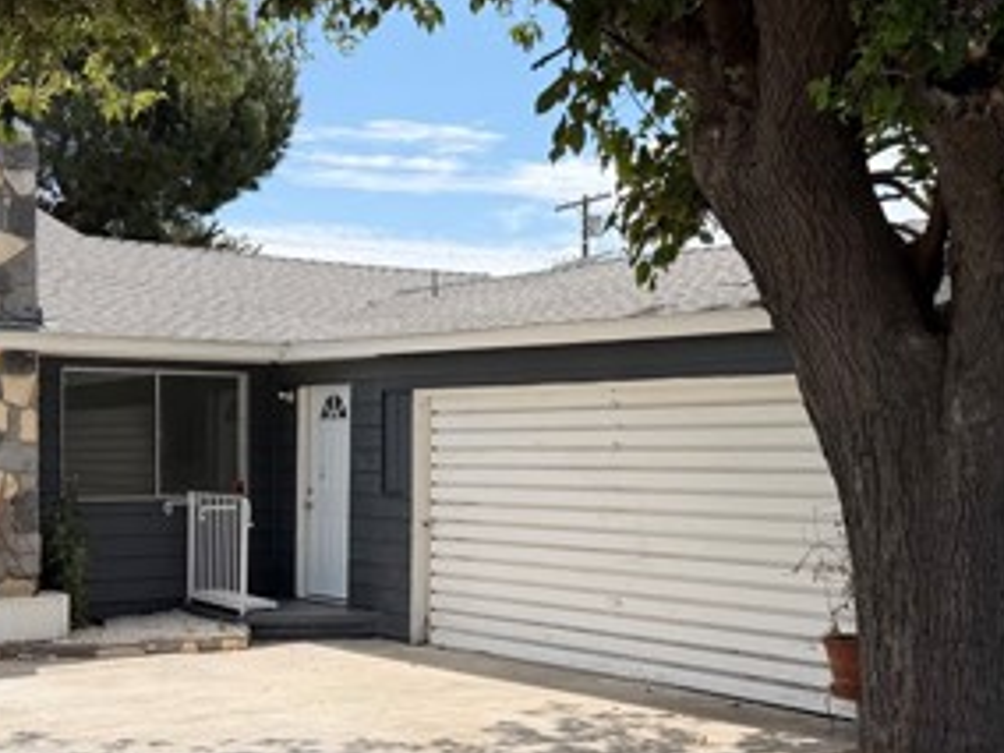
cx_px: 513
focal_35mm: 54
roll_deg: -0.1
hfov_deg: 35.5
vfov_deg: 27.0
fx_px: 1566
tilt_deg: +0.0
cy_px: 445
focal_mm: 6.76
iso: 80
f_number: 1.78
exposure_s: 1/3145
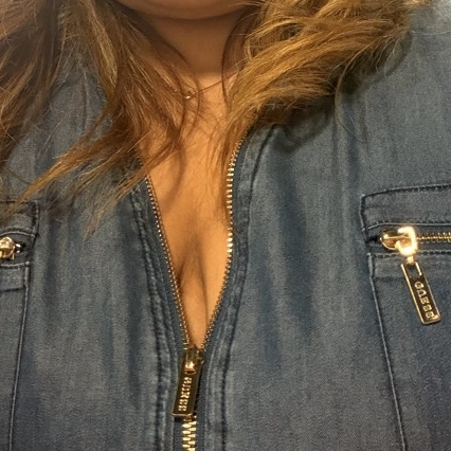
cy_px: 25
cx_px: 123
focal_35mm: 56
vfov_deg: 29.0
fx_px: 825
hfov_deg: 30.1
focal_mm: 2.71
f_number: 1.9
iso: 320
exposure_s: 1/40
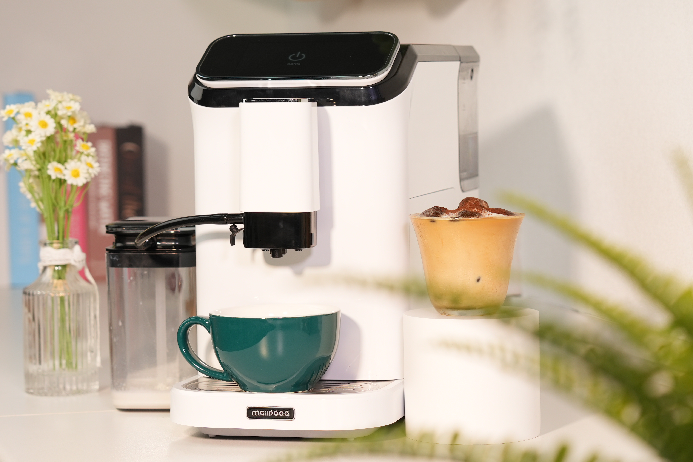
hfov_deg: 16.3
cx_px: 346
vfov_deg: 10.9
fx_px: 2425
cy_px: 231
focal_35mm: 126
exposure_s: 1/125
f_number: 5
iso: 200
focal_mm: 84
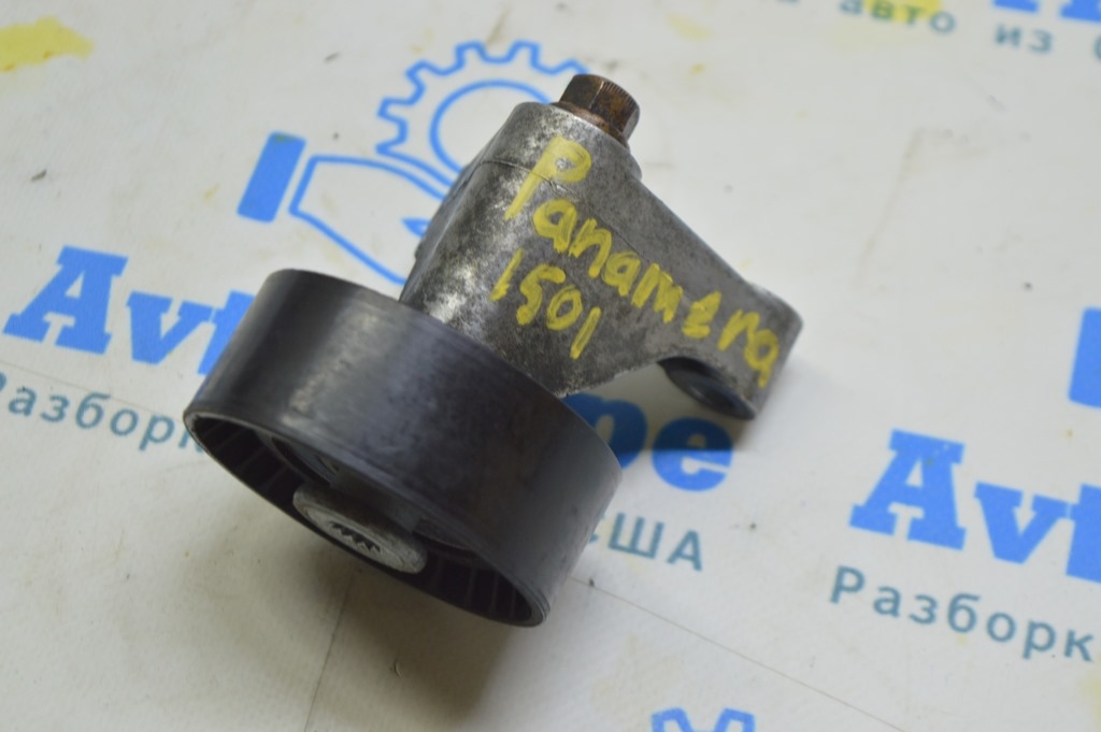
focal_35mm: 82
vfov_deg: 16.5
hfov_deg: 24.6
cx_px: 550
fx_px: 2521
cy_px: 366
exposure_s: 1/20
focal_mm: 55
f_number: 5.6
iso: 400
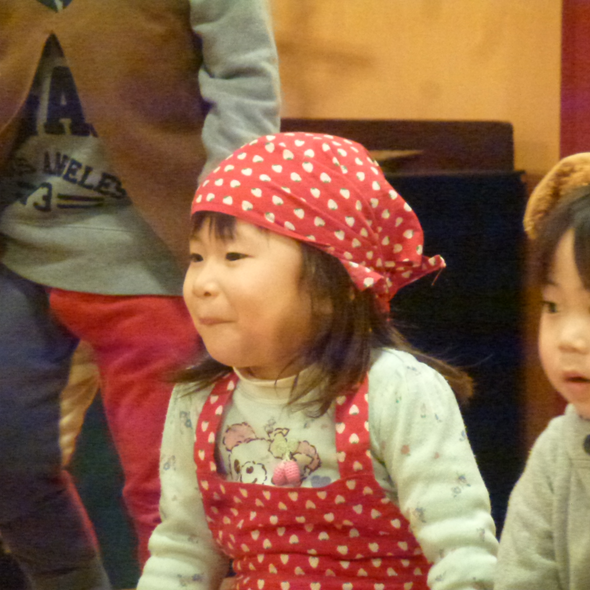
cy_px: 295
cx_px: 351
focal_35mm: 337
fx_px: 6498
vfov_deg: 5.2
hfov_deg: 5.2
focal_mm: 51
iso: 1600
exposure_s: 1/50
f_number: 5.7
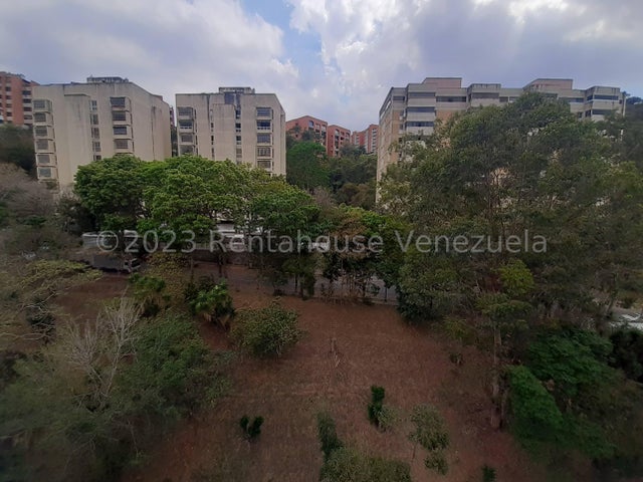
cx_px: 322
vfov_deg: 89.9
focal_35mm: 13
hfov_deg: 106.2
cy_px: 241
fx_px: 241
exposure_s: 1/570
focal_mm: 1.13
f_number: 2.2
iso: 40
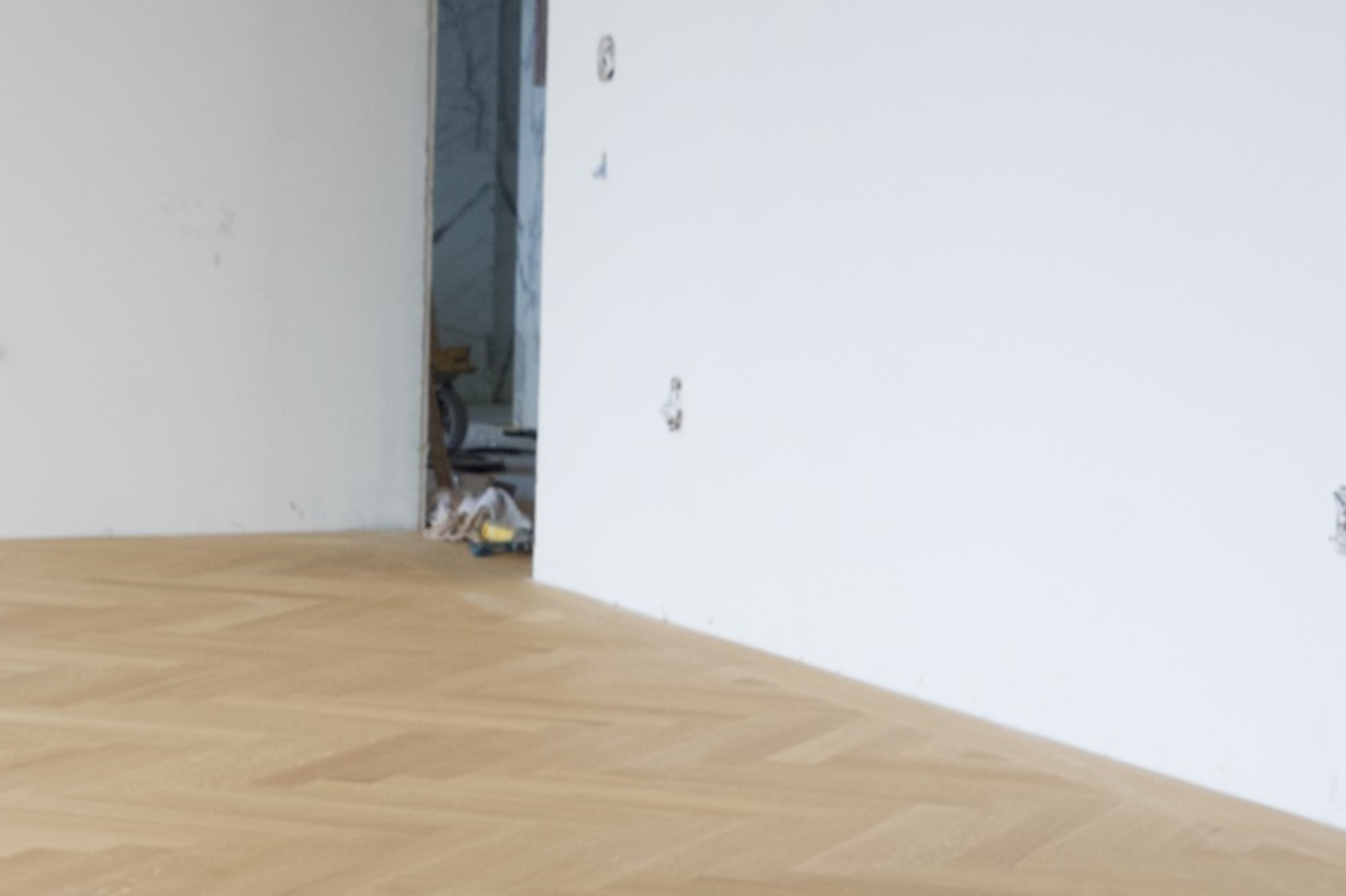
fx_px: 4035
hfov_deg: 18.9
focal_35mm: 108
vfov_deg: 12.6
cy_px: 796
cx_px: 408
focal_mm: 34
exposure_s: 1/125
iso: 1000
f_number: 10
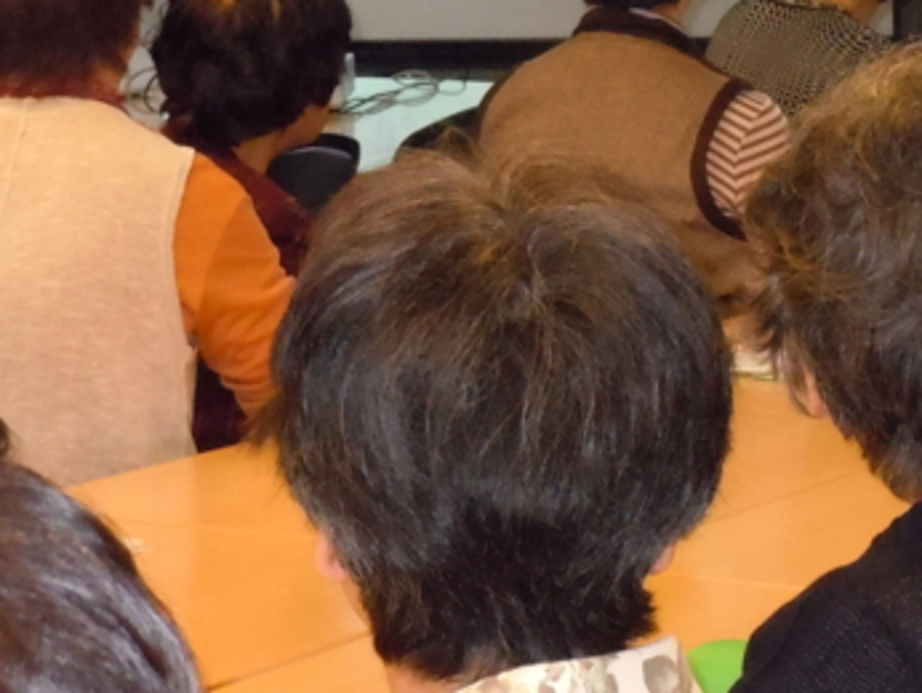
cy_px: -13
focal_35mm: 171
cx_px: 826
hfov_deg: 11.5
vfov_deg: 8.6
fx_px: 4558
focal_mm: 13.2
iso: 1000
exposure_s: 1/40
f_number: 5.2
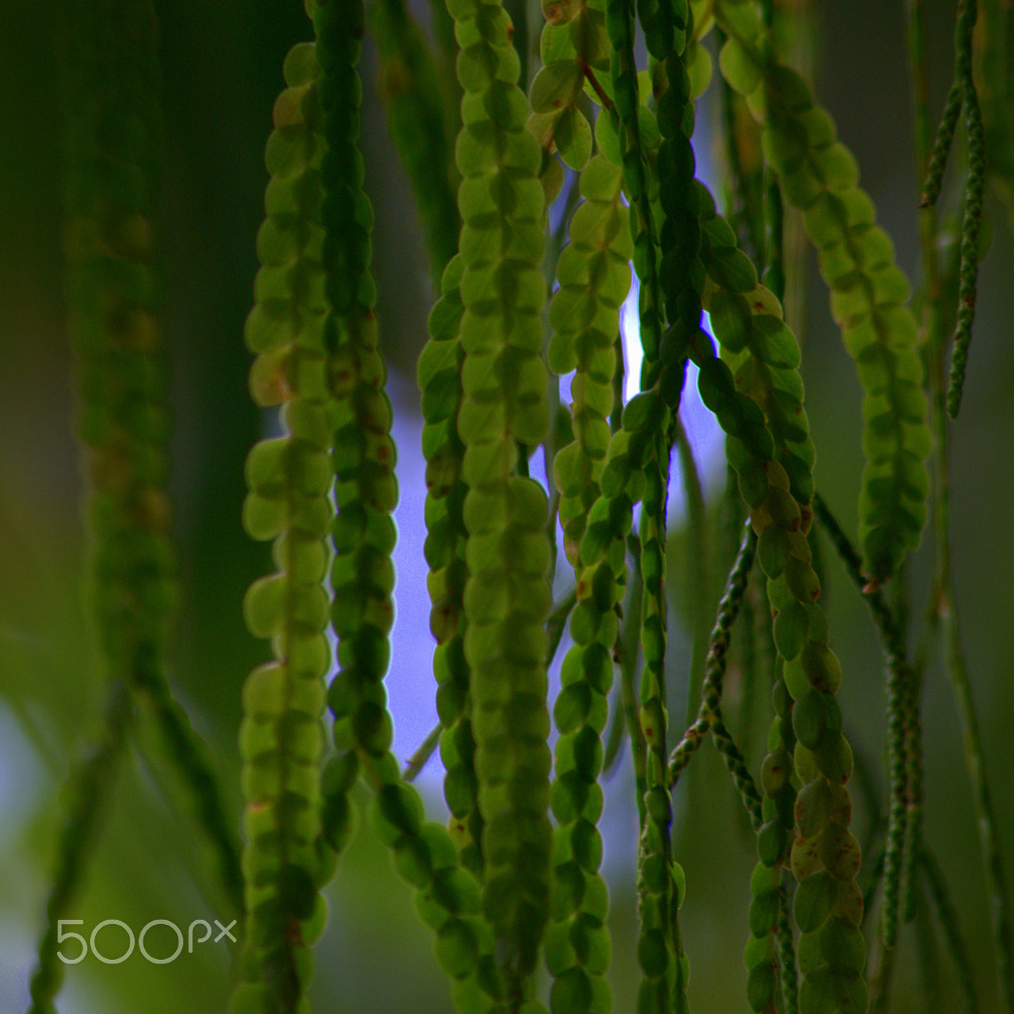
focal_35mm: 381
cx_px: 516
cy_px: 294
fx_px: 12615
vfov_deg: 4.6
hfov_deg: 4.6
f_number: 4.8
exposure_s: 1/100
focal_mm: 195
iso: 400
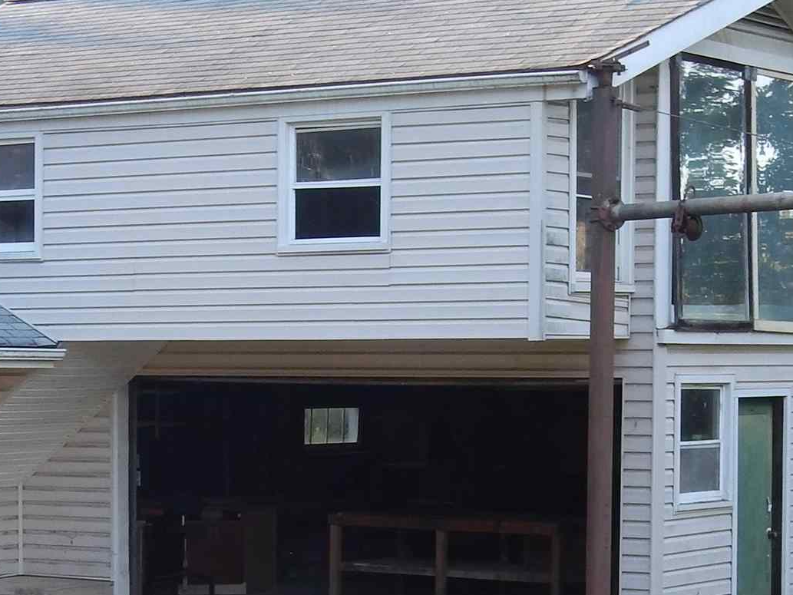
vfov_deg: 12.7
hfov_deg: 16.9
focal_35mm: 116
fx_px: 2658
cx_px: 272
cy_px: 539
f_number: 4
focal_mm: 7
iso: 125
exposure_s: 1/60
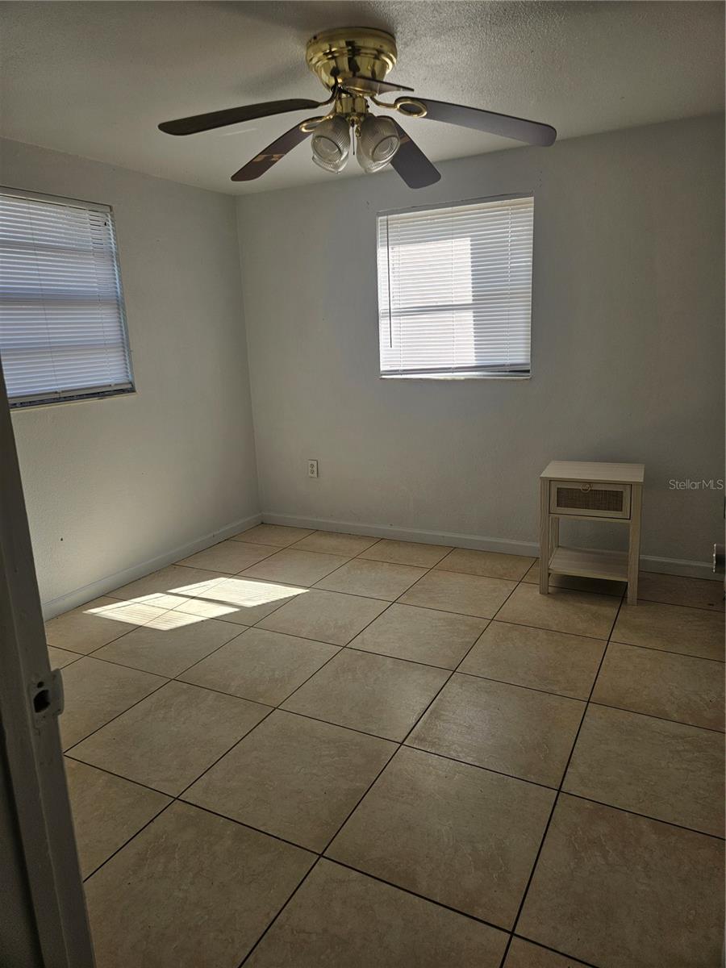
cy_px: 484
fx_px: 643
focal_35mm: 23
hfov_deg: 58.9
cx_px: 363
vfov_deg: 73.9
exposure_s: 1/226
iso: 25
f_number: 1.8
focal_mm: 5.4
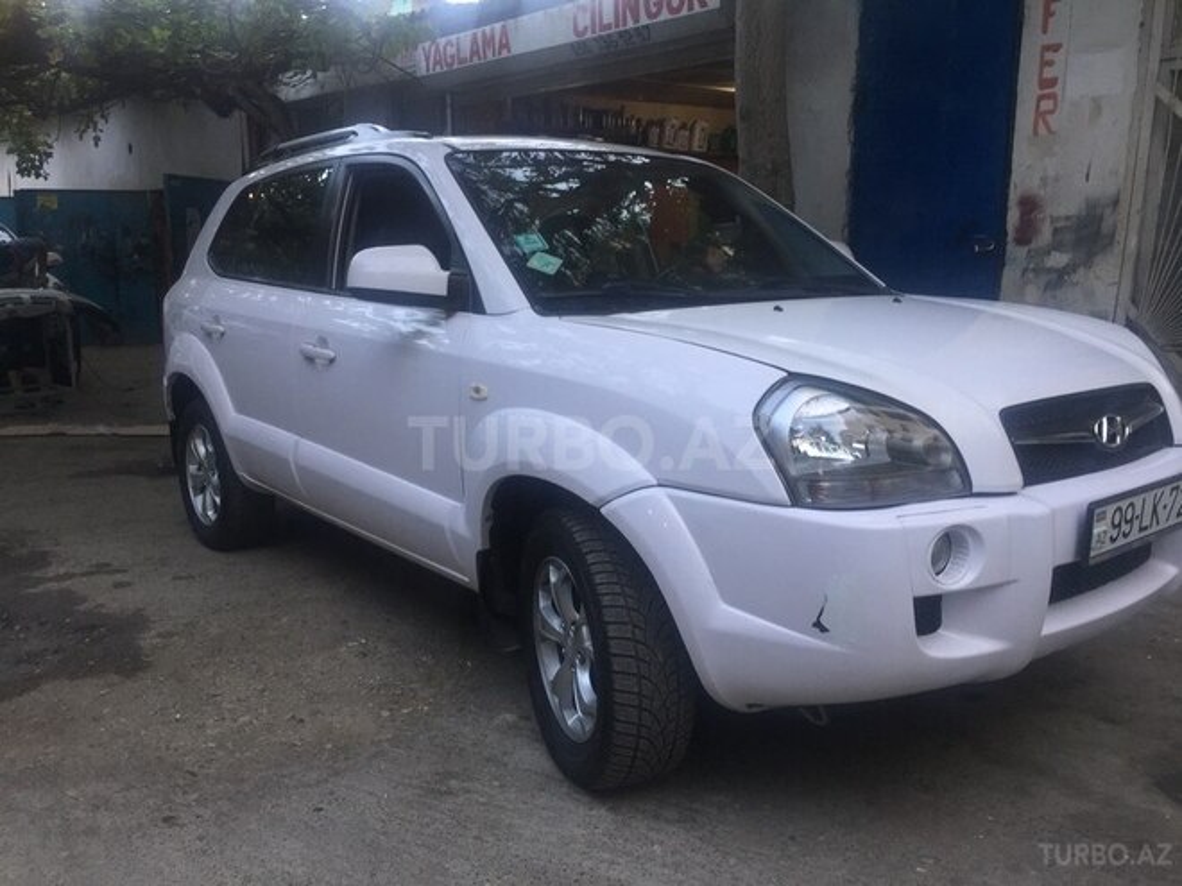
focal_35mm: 29
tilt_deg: -11.5
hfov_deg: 61.7
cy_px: 443
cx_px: 591
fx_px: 990
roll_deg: -1.6
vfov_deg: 48.2
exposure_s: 1/100
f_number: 2.2
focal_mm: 4.15
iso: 40
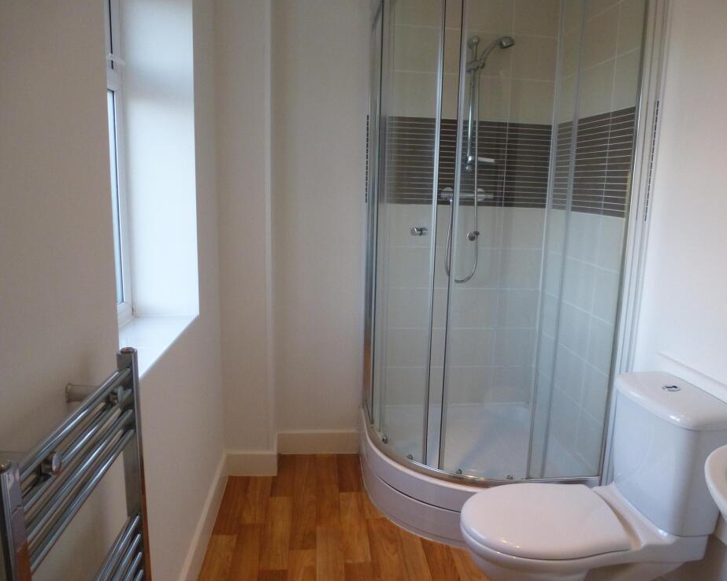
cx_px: 402
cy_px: 300
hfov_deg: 65.9
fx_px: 559
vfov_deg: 54.9
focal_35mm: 26
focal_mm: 4.3
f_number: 3.3
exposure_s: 1/125
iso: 500
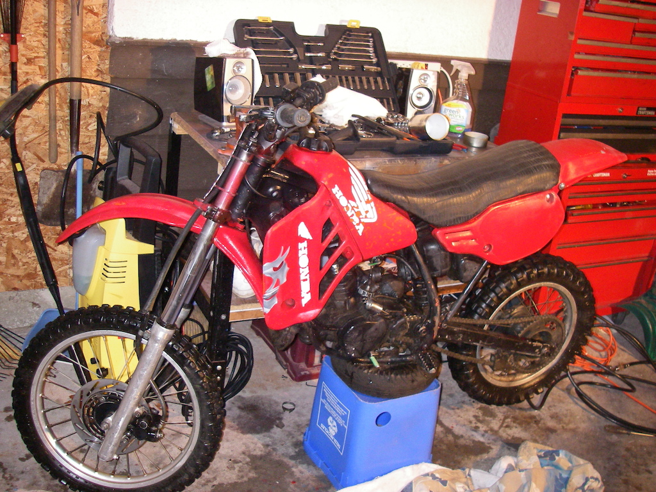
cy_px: 246
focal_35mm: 38
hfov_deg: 49.0
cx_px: 328
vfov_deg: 37.7
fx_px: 720
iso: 320
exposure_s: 1/40
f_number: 3.3
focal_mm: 6.3
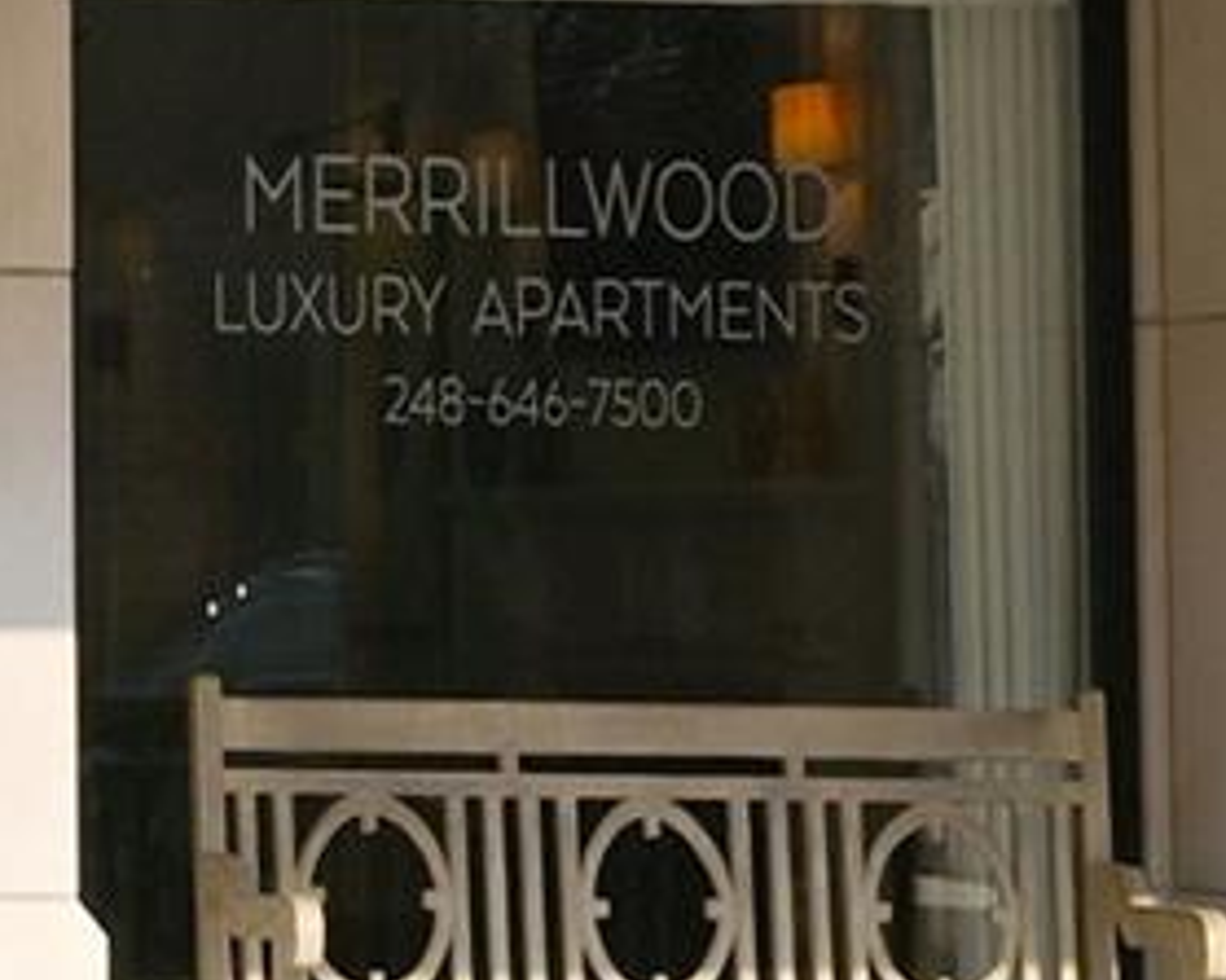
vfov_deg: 7.2
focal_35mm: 207
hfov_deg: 8.7
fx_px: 7508
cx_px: -1358
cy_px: -824
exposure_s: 1/200
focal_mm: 30
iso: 100
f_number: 9
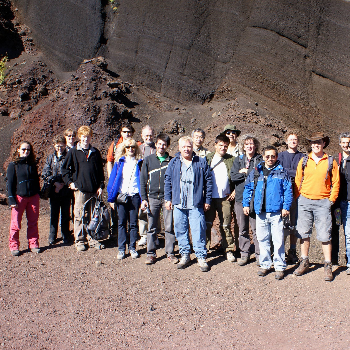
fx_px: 503
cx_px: 256
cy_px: 188
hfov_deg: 37.5
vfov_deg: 38.3
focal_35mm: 44
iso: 100
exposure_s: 1/100
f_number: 10
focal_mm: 20
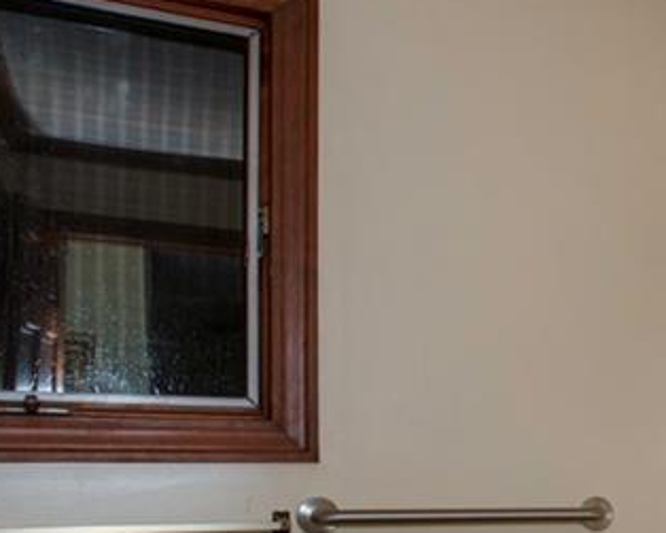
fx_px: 1025
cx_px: 906
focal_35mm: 52
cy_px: 371
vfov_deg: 28.9
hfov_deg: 28.3
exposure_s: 1/200
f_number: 8
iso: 400
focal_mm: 17
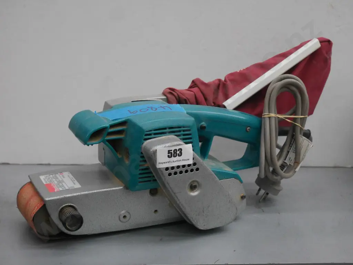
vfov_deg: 26.1
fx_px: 571
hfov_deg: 34.3
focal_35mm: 56
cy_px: 132
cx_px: 176
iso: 3200
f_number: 5.4
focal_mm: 28
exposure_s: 1/100
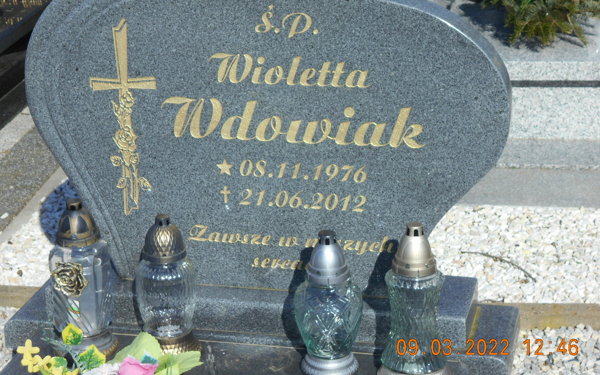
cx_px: 298
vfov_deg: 14.2
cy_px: 167
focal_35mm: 92
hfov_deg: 22.6
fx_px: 1504
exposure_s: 1/400
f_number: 6.3
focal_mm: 15.4
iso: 80
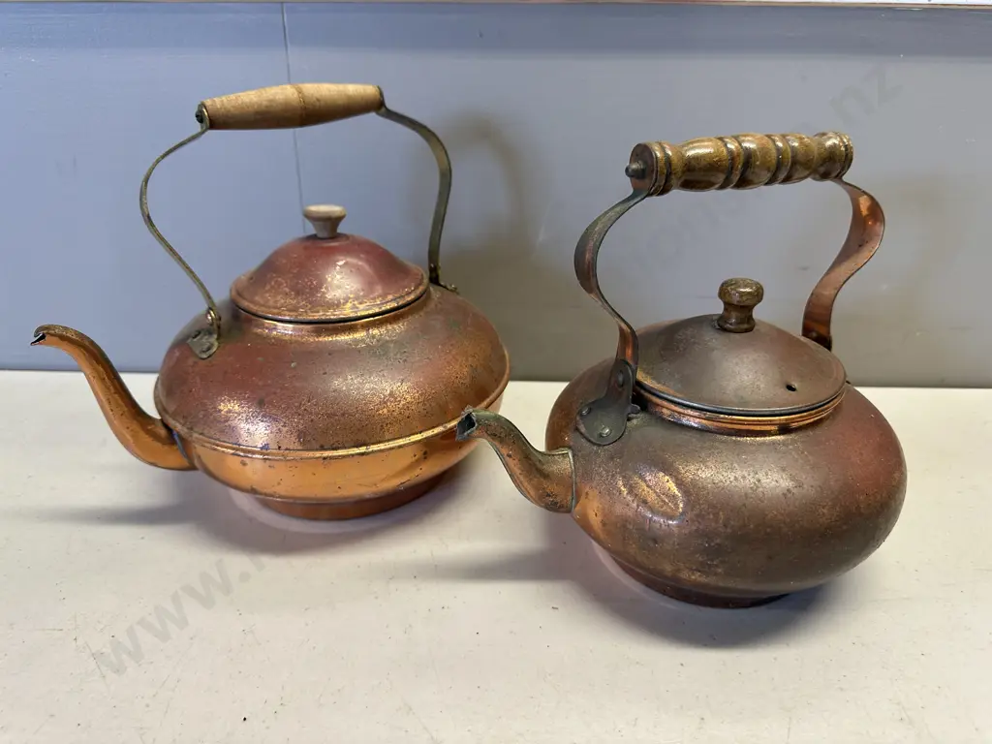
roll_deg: -0.5
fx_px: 688
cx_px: 496
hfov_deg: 71.6
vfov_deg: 56.8
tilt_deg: -25.0
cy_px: 372
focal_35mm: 24
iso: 160
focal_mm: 6.86
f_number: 1.78
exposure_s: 1/100
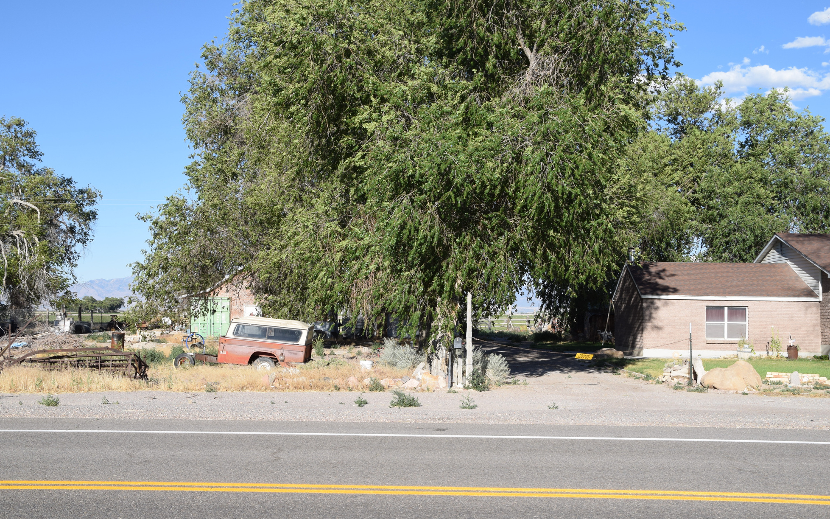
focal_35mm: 48
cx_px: 406
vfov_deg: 26.9
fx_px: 1086
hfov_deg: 41.8
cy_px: 279
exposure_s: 1/320
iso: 200
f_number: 9
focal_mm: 30
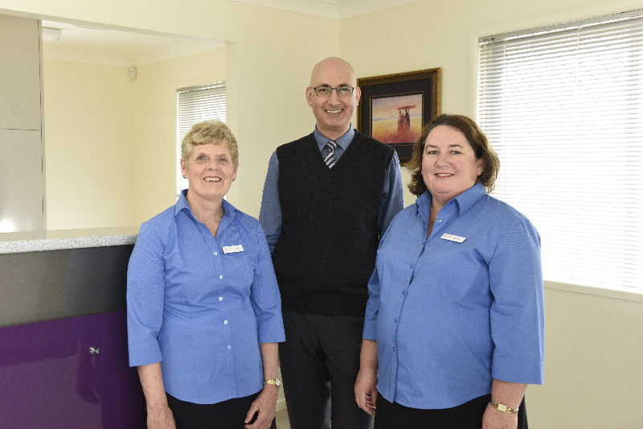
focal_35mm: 40
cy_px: 214
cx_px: 322
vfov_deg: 33.4
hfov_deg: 48.5
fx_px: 714
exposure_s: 1/20
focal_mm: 40
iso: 1600
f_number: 6.3
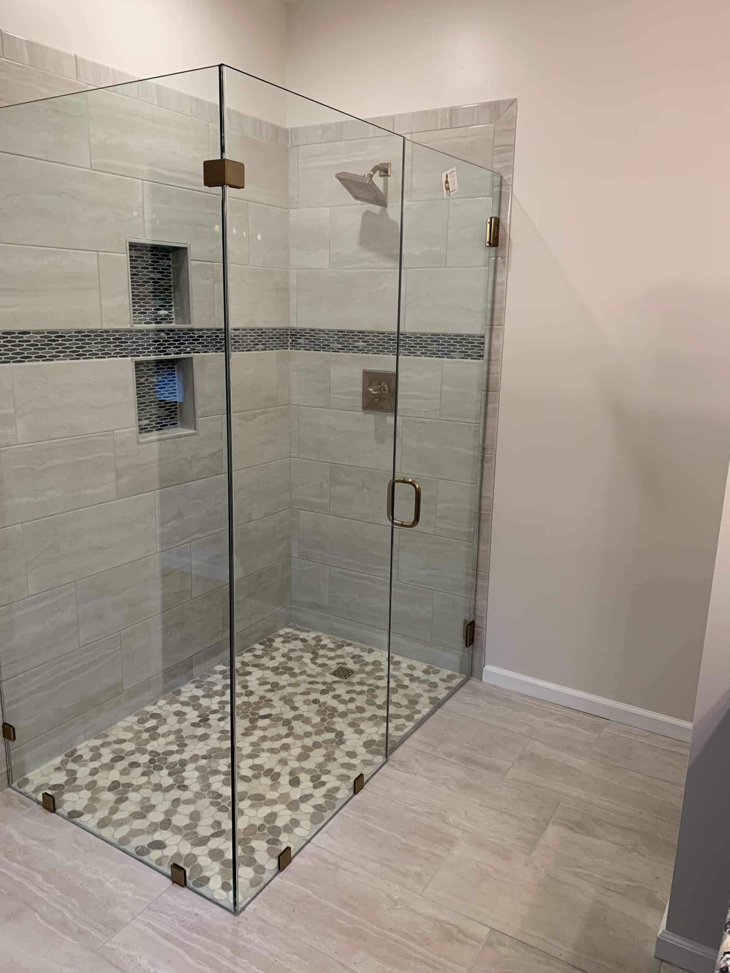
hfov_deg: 53.1
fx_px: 731
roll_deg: -1.1
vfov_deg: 67.3
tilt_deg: -13.4
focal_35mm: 26
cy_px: 486
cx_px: 365
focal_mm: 4.25
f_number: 1.8
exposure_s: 1/60
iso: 80
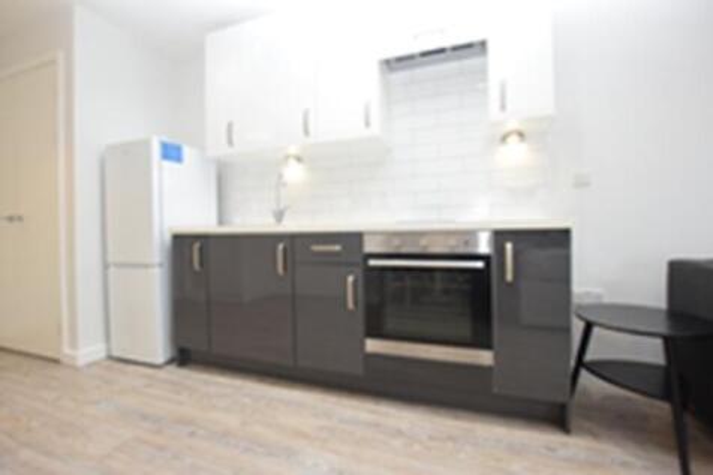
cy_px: 238
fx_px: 297
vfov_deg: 77.3
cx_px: 356
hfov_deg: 100.4
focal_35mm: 15
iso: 800
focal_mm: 10
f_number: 5
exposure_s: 1/100
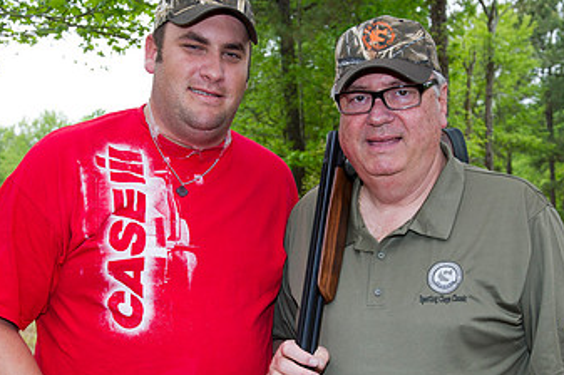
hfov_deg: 32.4
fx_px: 970
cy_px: 266
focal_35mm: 62
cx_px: 303
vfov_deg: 21.7
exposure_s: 1/200
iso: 400
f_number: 6.3
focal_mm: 36
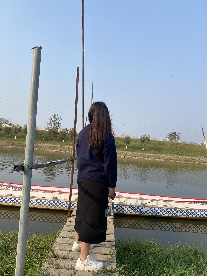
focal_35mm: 27
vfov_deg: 65.3
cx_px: 100
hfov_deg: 51.3
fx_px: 215
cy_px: 141
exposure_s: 1/2066
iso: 32
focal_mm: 4.25
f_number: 1.8
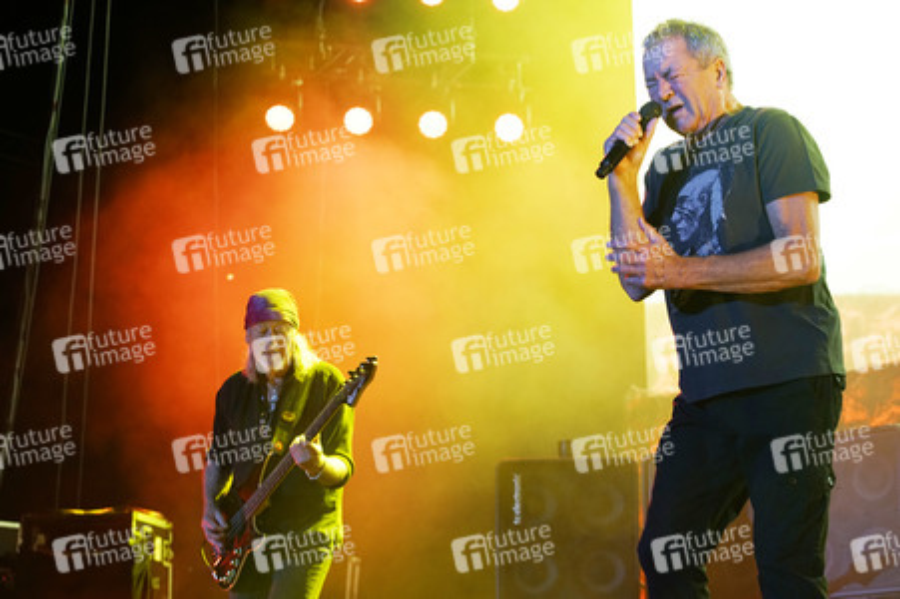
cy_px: 300
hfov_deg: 26.0
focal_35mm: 78
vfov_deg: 17.5
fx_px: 1949
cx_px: 450
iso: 1600
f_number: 5.6
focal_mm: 78
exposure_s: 1/200
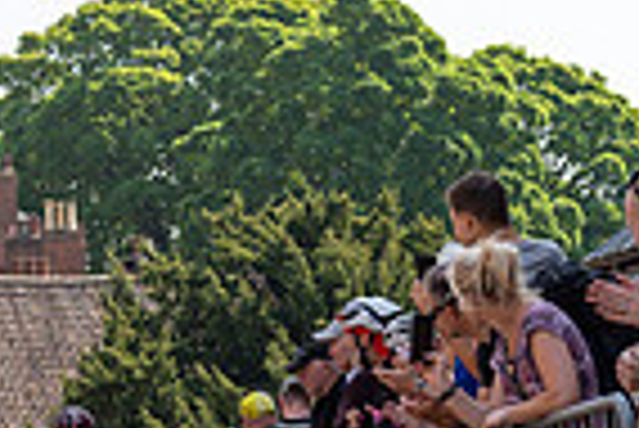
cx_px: 76
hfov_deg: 13.1
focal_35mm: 155
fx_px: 2754
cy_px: 610
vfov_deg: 8.7
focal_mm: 38
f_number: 3.5
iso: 160
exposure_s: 1/2500
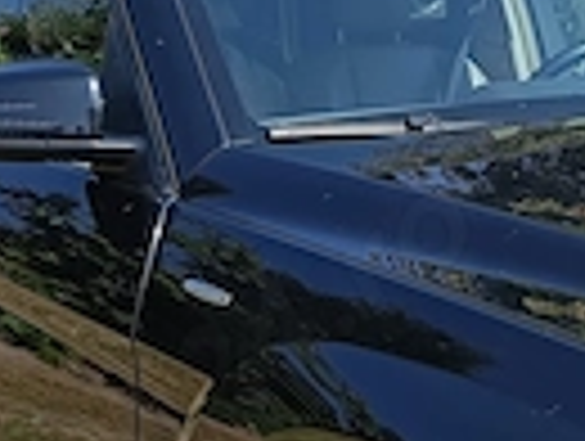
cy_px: 454
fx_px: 1947
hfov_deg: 16.9
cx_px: 495
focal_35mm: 115
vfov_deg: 12.7
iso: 50
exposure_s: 1/364
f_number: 1.7
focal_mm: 4.7
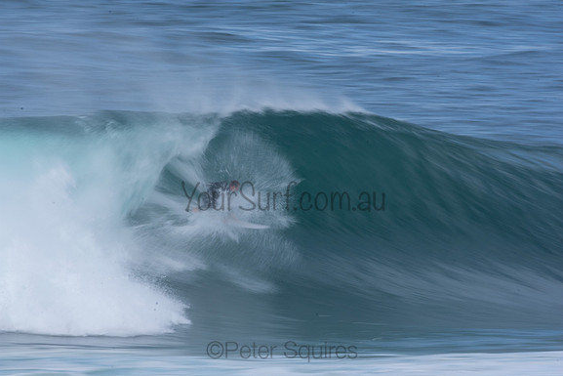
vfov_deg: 1.8
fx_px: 11794
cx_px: 282
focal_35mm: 754
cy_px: 188
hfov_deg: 2.7
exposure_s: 1/25
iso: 100
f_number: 25
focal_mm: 500
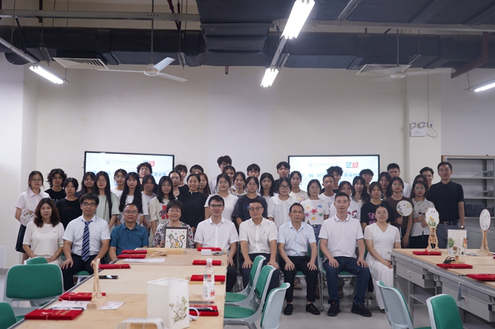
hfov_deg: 48.5
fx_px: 550
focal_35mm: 40
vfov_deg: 33.4
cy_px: 164
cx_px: 248
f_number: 4.5
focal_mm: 40
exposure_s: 1/40
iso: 1000
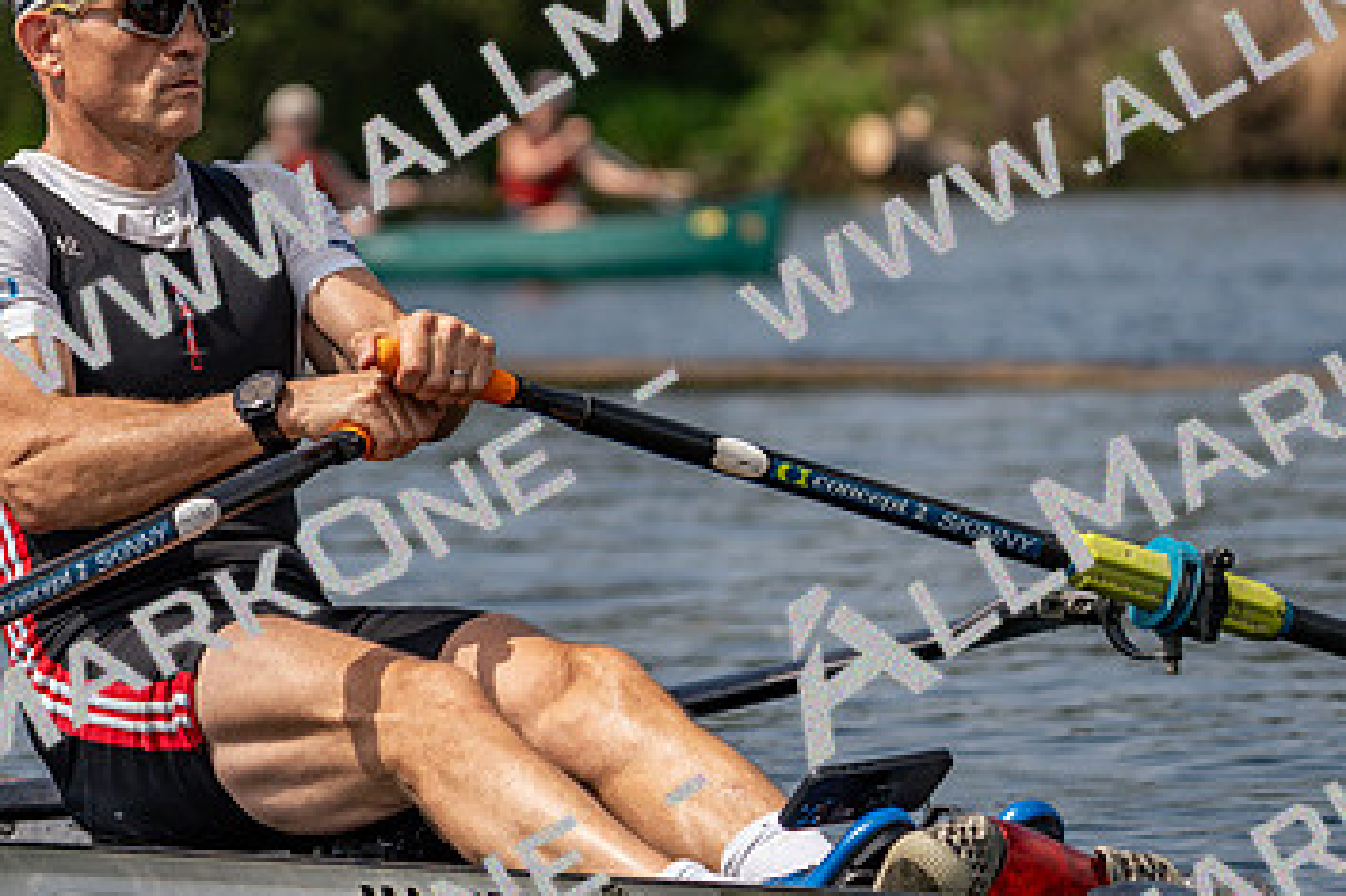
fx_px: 12295
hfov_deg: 6.3
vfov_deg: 4.2
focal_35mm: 329
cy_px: 406
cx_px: 461
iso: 160
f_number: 5.6
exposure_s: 1/1600
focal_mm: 200
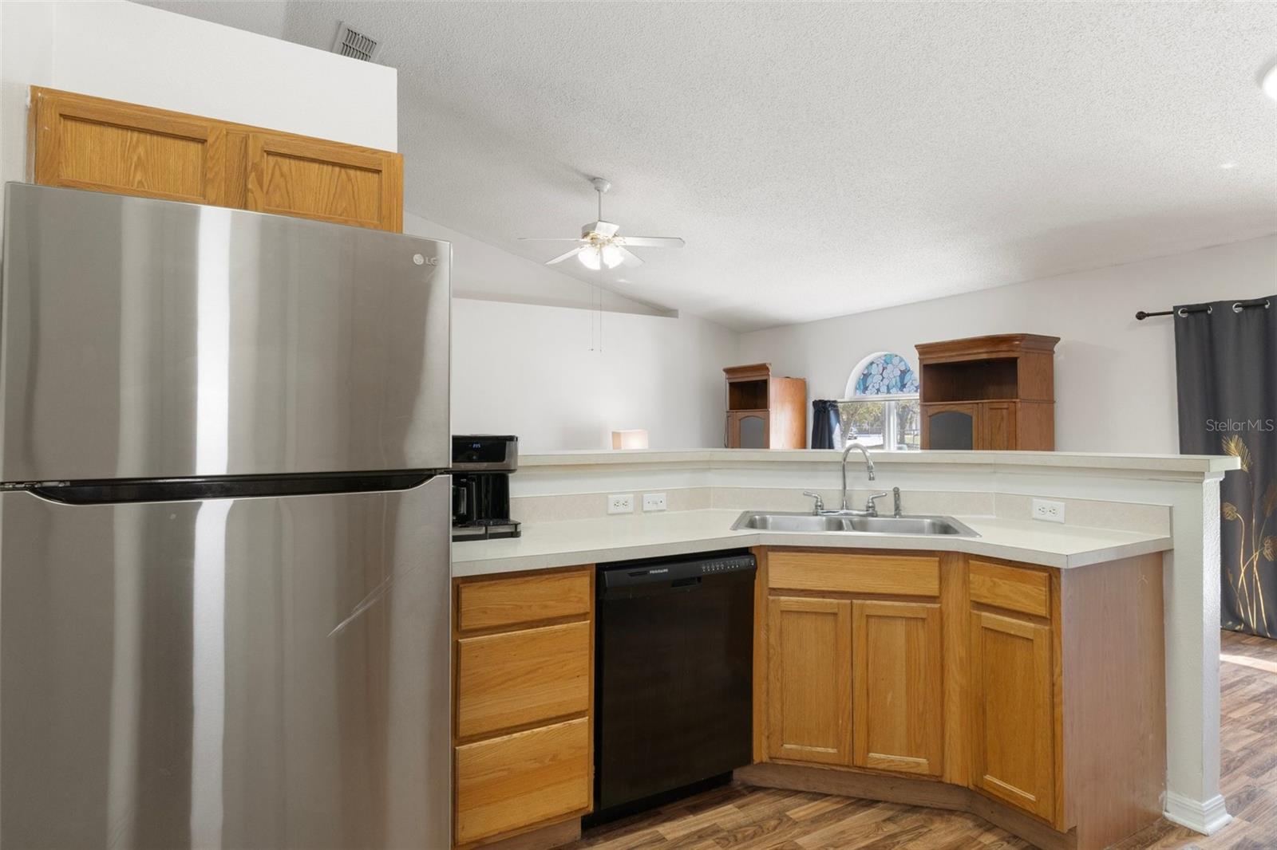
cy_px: 425
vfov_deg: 63.2
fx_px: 692
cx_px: 638
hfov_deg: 85.4
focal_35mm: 20
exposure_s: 1/8
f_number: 8
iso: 320
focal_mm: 13
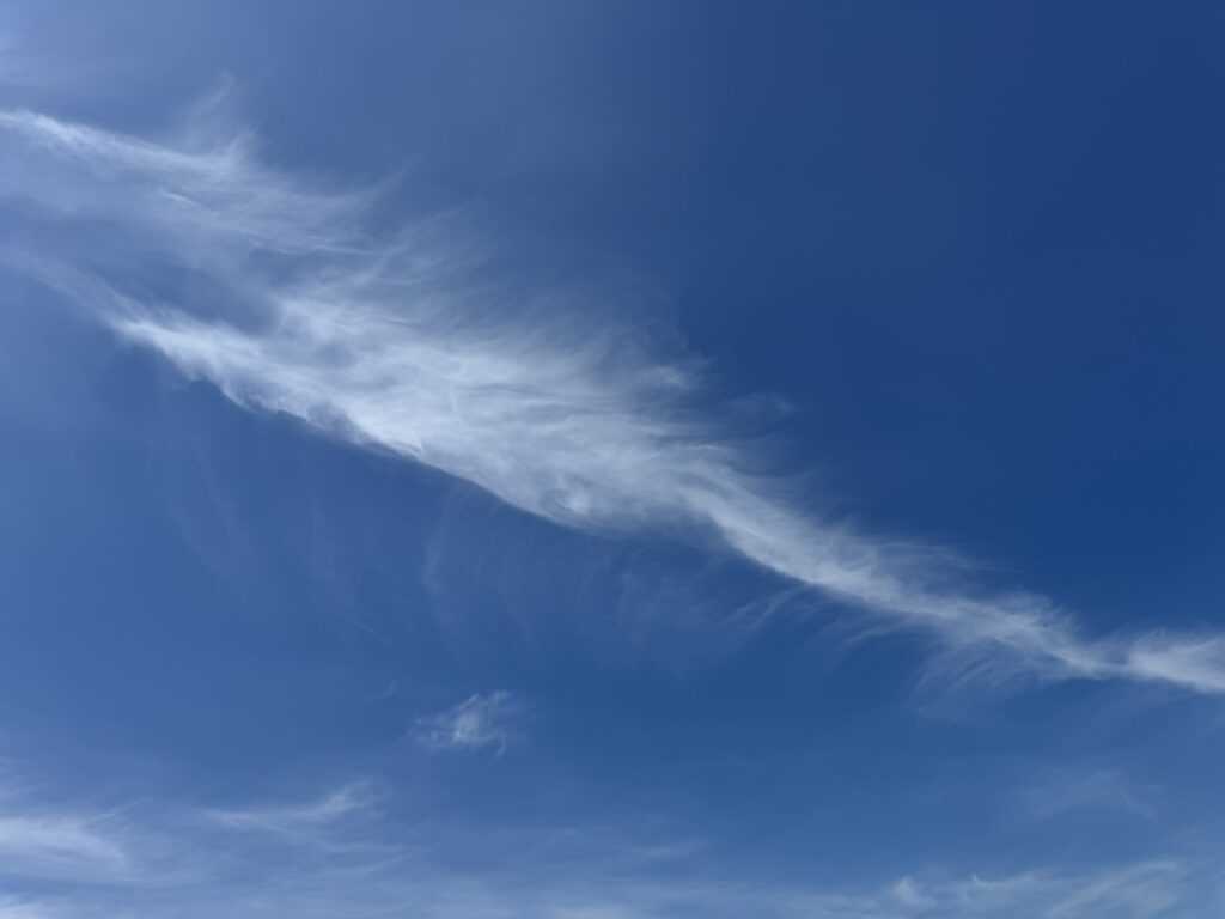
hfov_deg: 71.6
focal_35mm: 24
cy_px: 460
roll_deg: +9.0
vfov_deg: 56.8
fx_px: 849
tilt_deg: +42.4
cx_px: 612
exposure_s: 1/9009
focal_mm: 6.76
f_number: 1.78
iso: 80
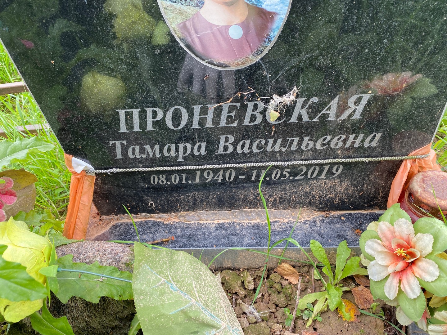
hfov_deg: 67.3
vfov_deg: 53.1
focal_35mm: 26
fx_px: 336
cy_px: 168
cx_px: 224
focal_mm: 4.25
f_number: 1.8
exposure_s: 1/121
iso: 50
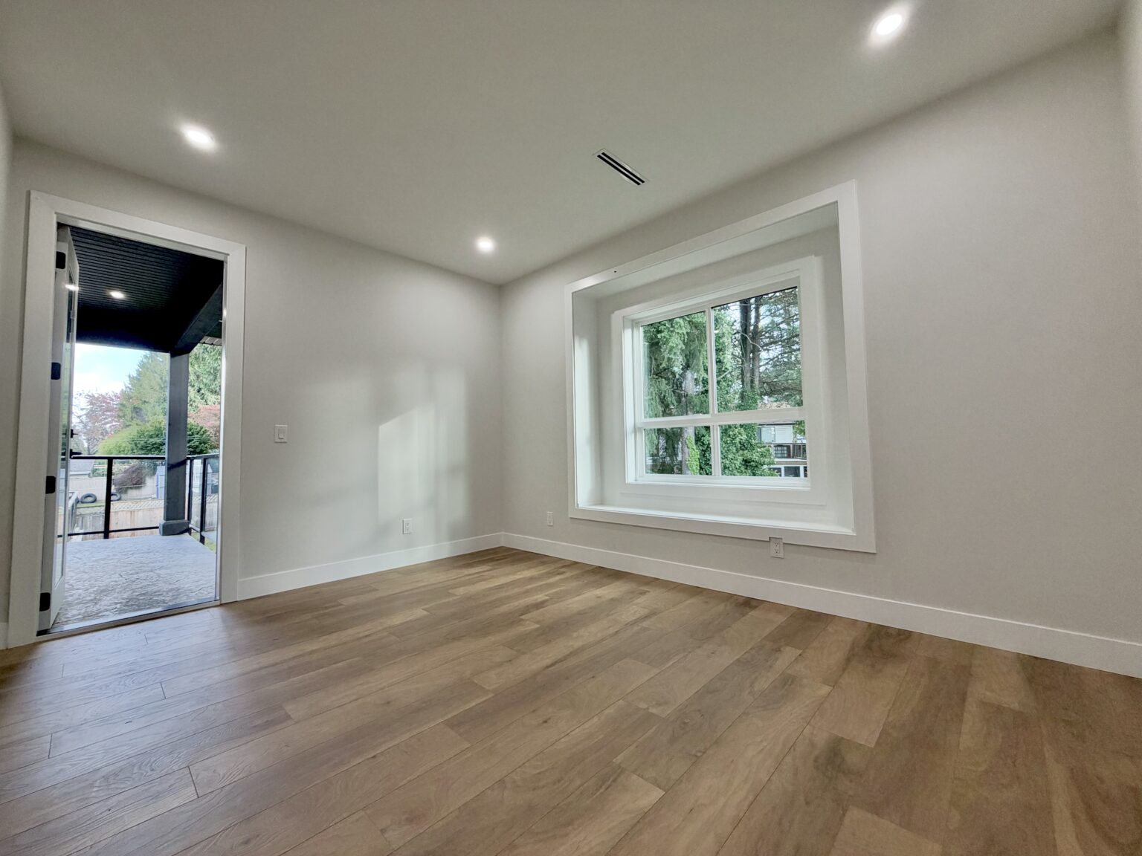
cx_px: 571
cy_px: 428
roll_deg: +1.6
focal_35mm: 14
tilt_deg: +4.0
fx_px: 462
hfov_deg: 102.1
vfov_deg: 85.7
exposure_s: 1/120
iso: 200
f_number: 2.2
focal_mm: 2.22
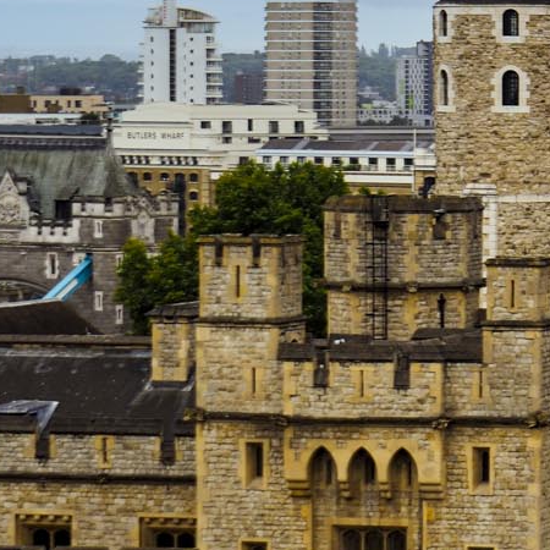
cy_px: 323
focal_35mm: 264
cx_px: 887
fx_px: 4746
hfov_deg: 6.5
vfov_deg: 6.6
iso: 200
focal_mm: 42
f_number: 5.6
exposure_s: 1/100
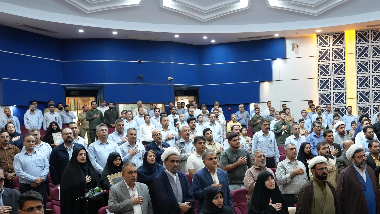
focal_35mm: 44
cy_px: 146
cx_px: 246
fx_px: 443
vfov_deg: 26.9
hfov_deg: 45.8
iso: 3200
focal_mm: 32
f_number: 4
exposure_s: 1/160
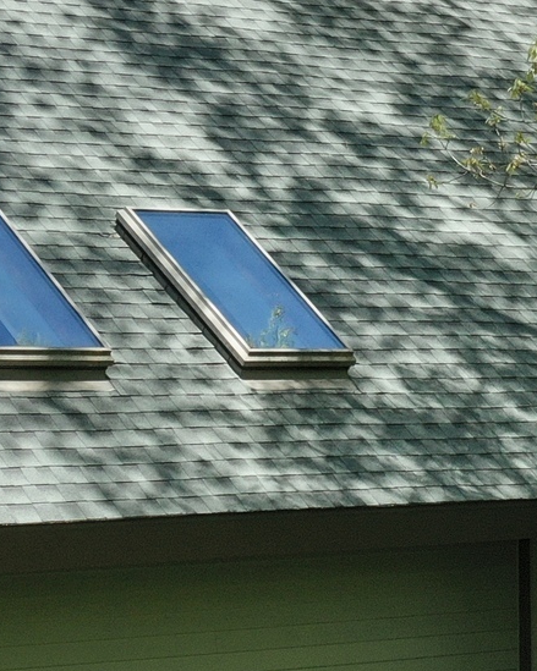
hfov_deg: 10.5
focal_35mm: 147
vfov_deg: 12.9
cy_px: 684
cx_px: 456
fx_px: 2921
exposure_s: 1/320
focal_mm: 10.26
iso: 100
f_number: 5
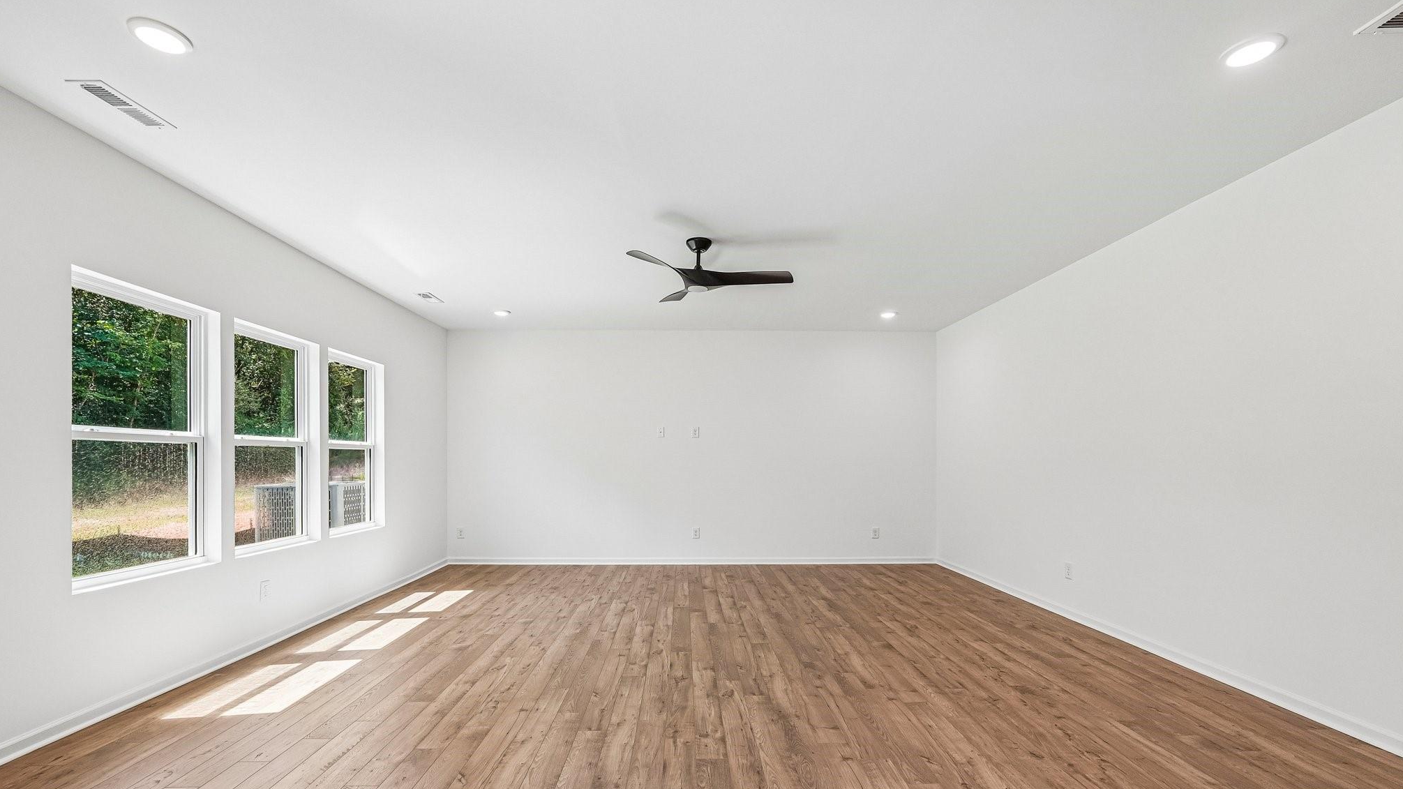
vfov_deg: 66.5
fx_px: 595
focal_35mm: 16
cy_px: 468
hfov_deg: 99.4
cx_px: 696
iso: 320
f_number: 8
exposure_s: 1/30
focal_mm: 10
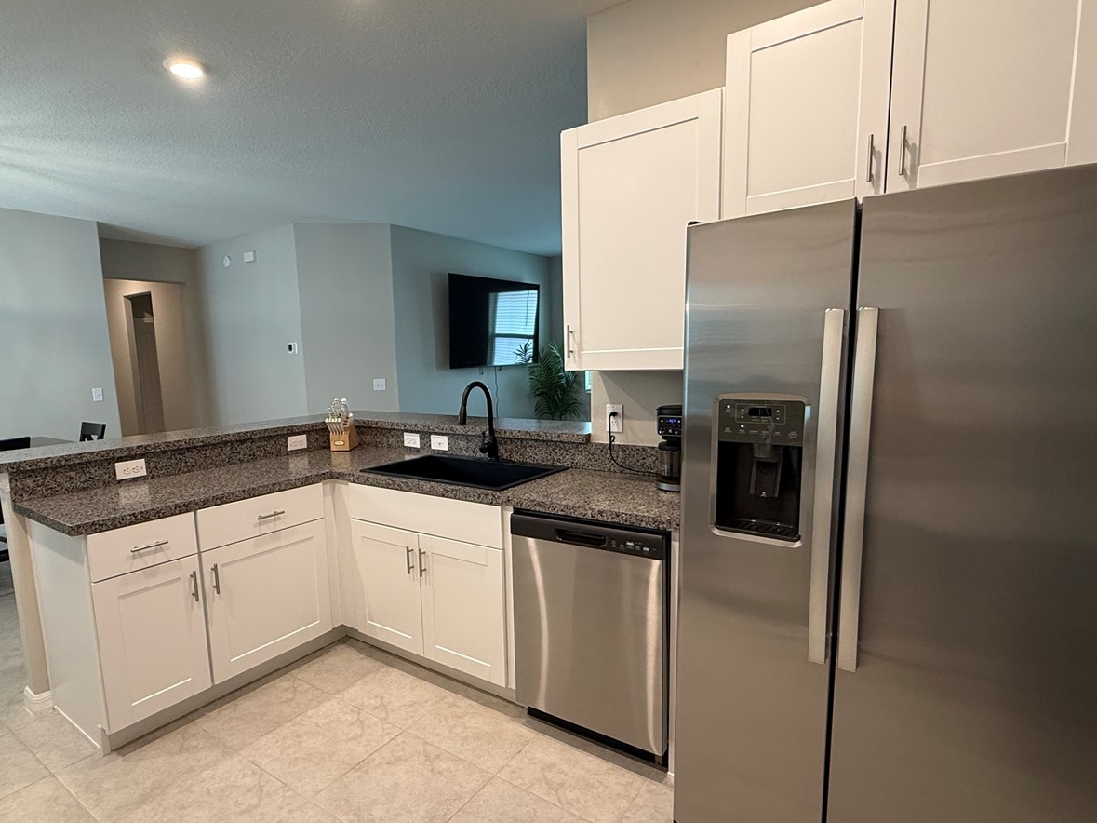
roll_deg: +1.8
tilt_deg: -7.9
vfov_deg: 68.6
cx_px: 504
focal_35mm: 19
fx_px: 602
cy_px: 441
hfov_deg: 84.5
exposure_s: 1/60
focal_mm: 2.22
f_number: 2.2
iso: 200
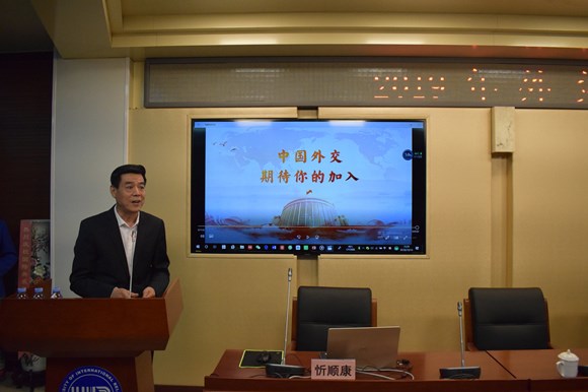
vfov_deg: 47.9
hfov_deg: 67.4
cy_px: 196
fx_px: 441
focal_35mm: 27
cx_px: 294
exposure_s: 1/1000
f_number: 5
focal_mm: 18
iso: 3200
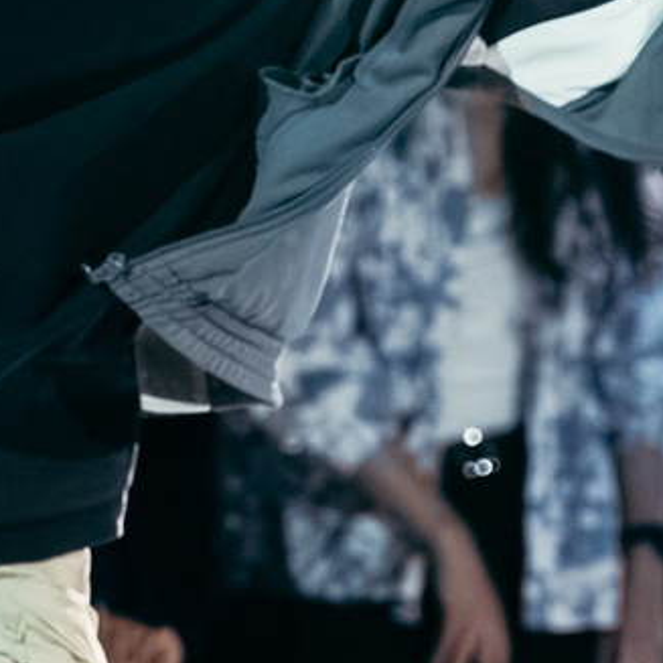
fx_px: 7779
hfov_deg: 4.9
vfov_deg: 4.9
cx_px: -14
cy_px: 437
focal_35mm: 359
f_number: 2.8
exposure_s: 1/800
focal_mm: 54
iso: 3200
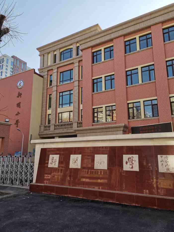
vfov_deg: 67.3
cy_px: 116
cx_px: 87
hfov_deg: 53.1
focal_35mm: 26
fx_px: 174
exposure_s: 1/1429
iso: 50
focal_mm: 4.75
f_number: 1.8
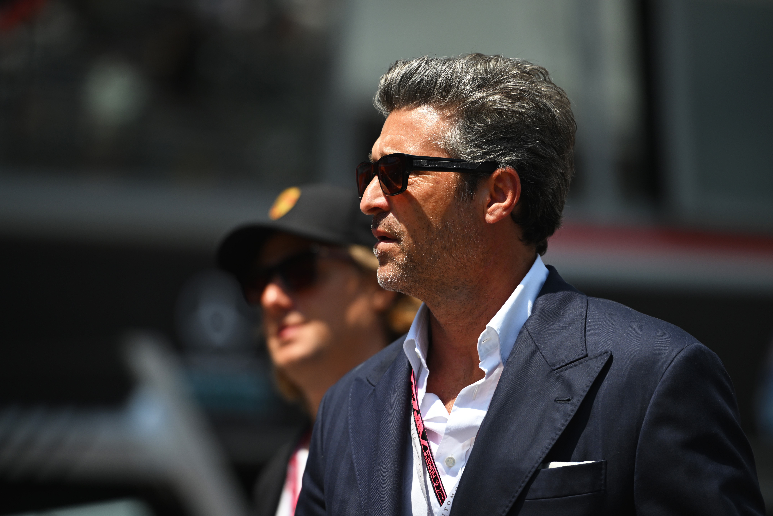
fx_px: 4294
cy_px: 258
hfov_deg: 10.3
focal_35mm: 200
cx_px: 386
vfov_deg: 6.9
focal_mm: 200
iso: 100
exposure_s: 1/2000
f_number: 2.8
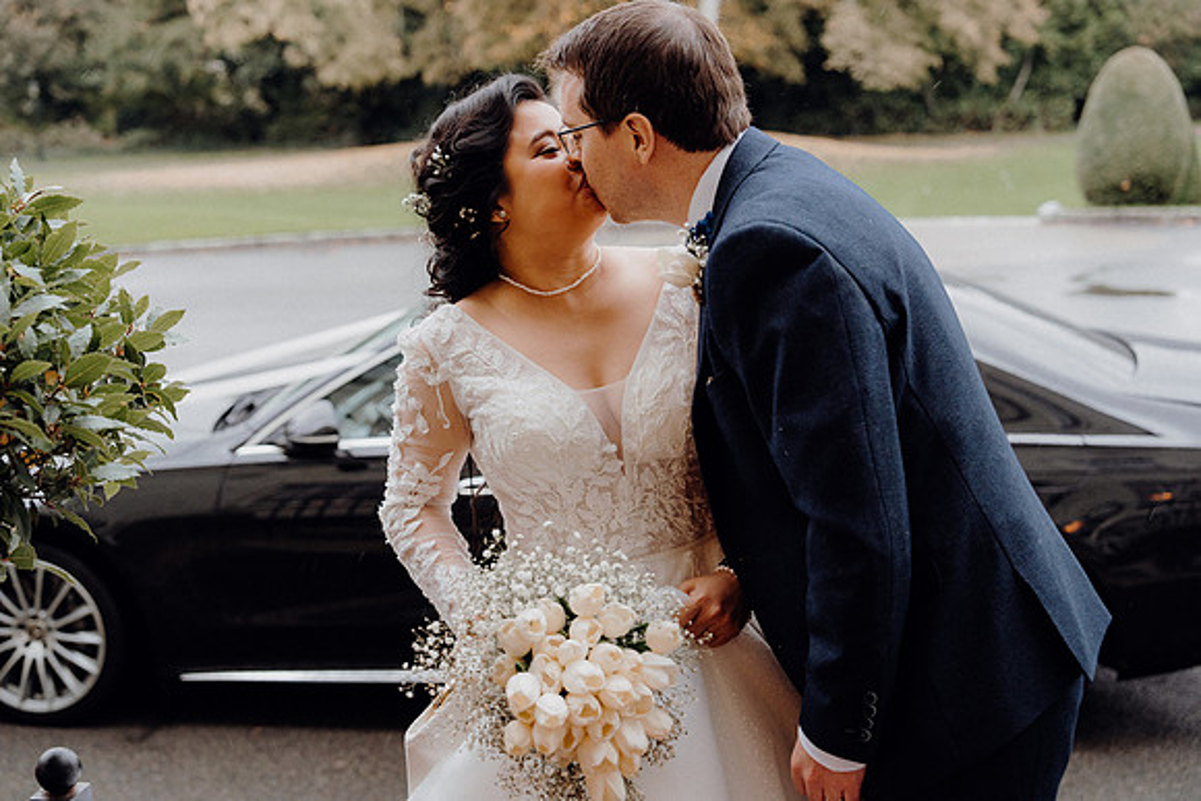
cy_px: 400
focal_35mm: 48
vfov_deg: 28.1
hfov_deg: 41.1
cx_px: 600
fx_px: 1602
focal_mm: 48
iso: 1600
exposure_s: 1/160
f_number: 3.5
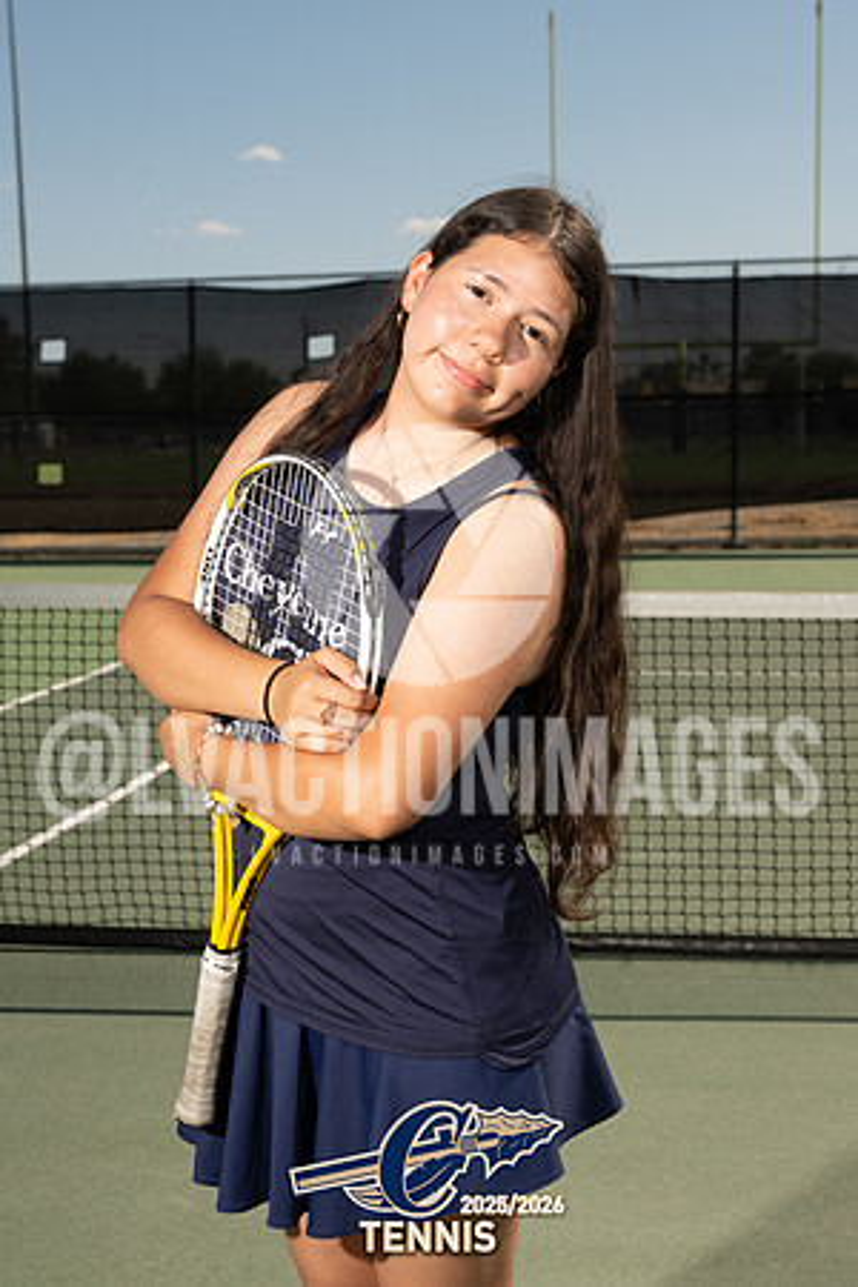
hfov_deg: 21.9
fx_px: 2216
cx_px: 429
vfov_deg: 32.4
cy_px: 644
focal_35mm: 62
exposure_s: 1/200
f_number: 9
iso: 64
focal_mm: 62
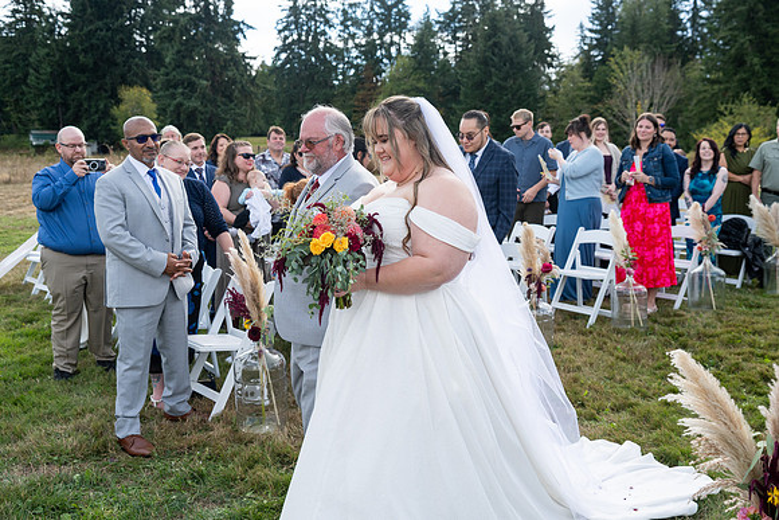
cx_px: 390
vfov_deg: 37.9
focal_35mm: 35
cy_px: 260
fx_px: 758
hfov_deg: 54.4
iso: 400
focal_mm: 35
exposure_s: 1/1000
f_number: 4.5
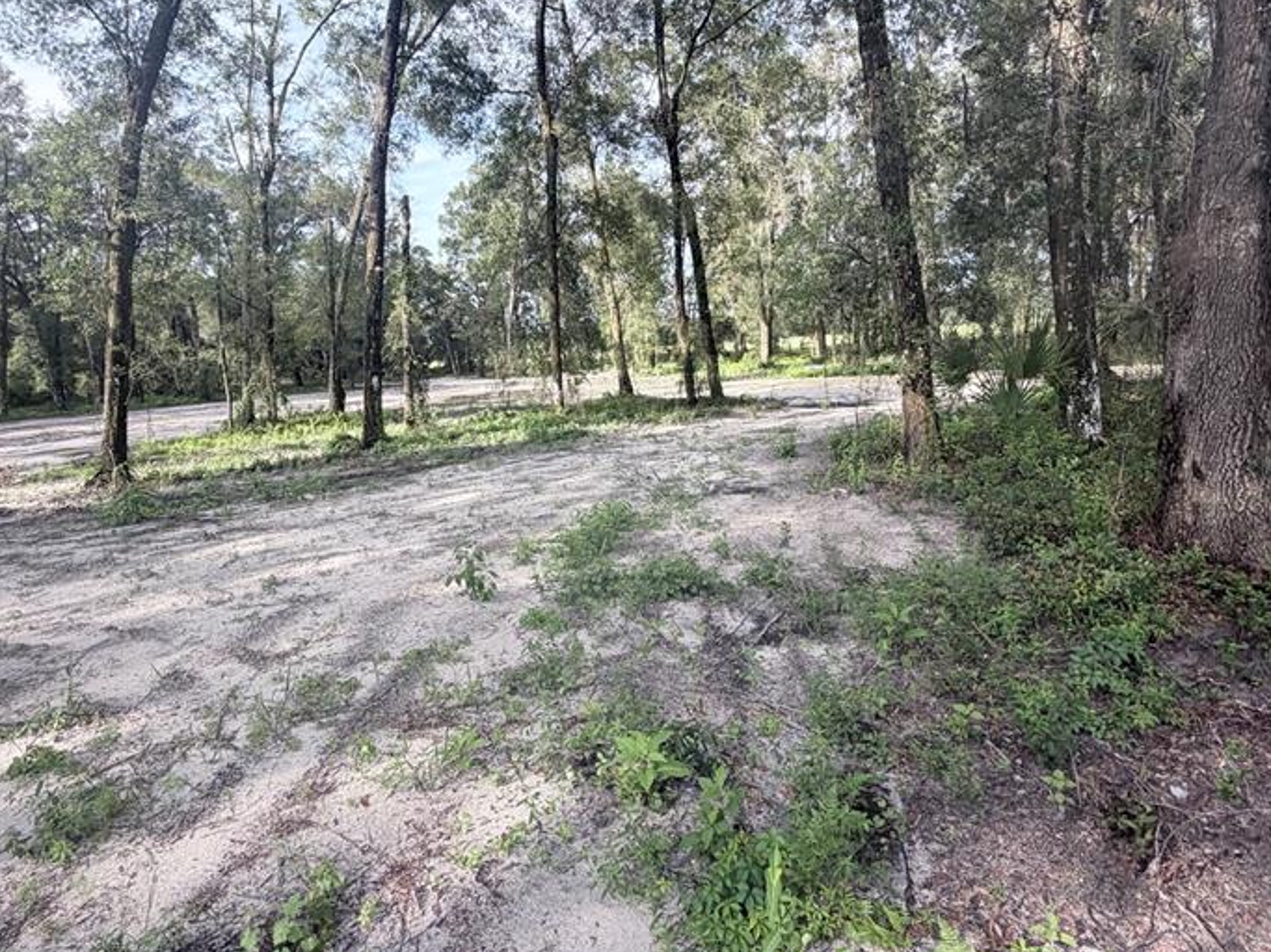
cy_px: 381
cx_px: 620
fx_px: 771
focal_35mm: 21
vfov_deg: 62.9
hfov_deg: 79.0
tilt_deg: -1.6
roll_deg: +4.6
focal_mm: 2.22
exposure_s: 1/502
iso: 64
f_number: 2.2
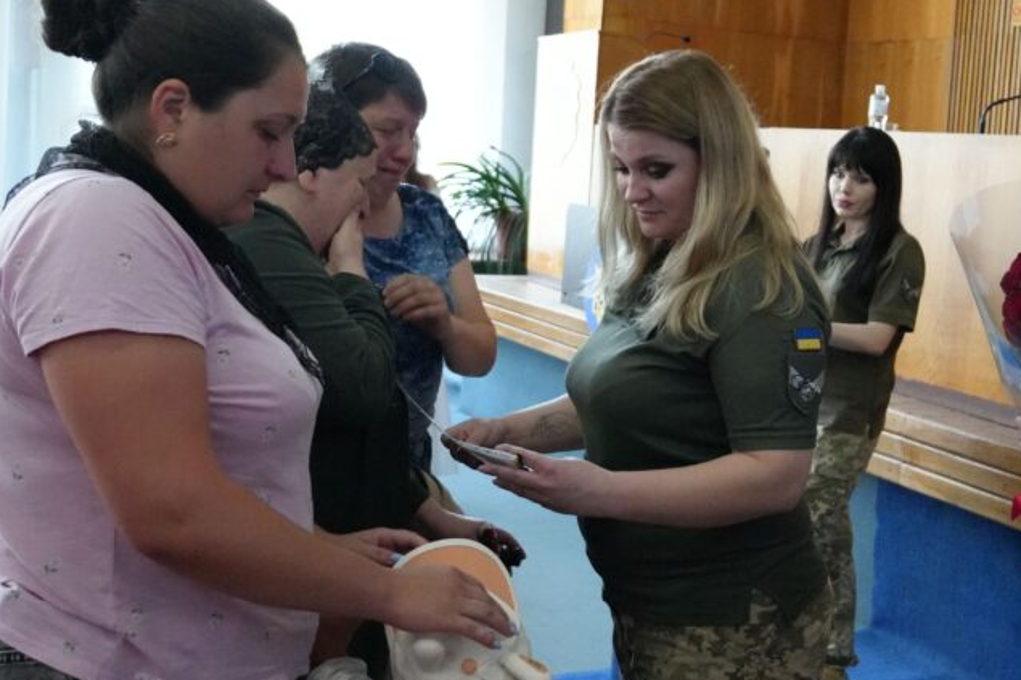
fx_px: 1440
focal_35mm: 51
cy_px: 326
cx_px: 732
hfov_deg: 38.3
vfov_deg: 26.6
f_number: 4
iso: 6400
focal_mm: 21
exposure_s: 1/160
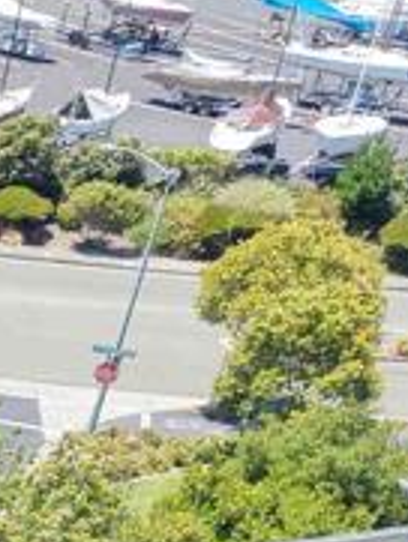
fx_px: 2135
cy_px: 940
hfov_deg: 8.4
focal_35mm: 136
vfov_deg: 13.2
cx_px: -987
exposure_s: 1/1250
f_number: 1.8
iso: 200
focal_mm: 8.67
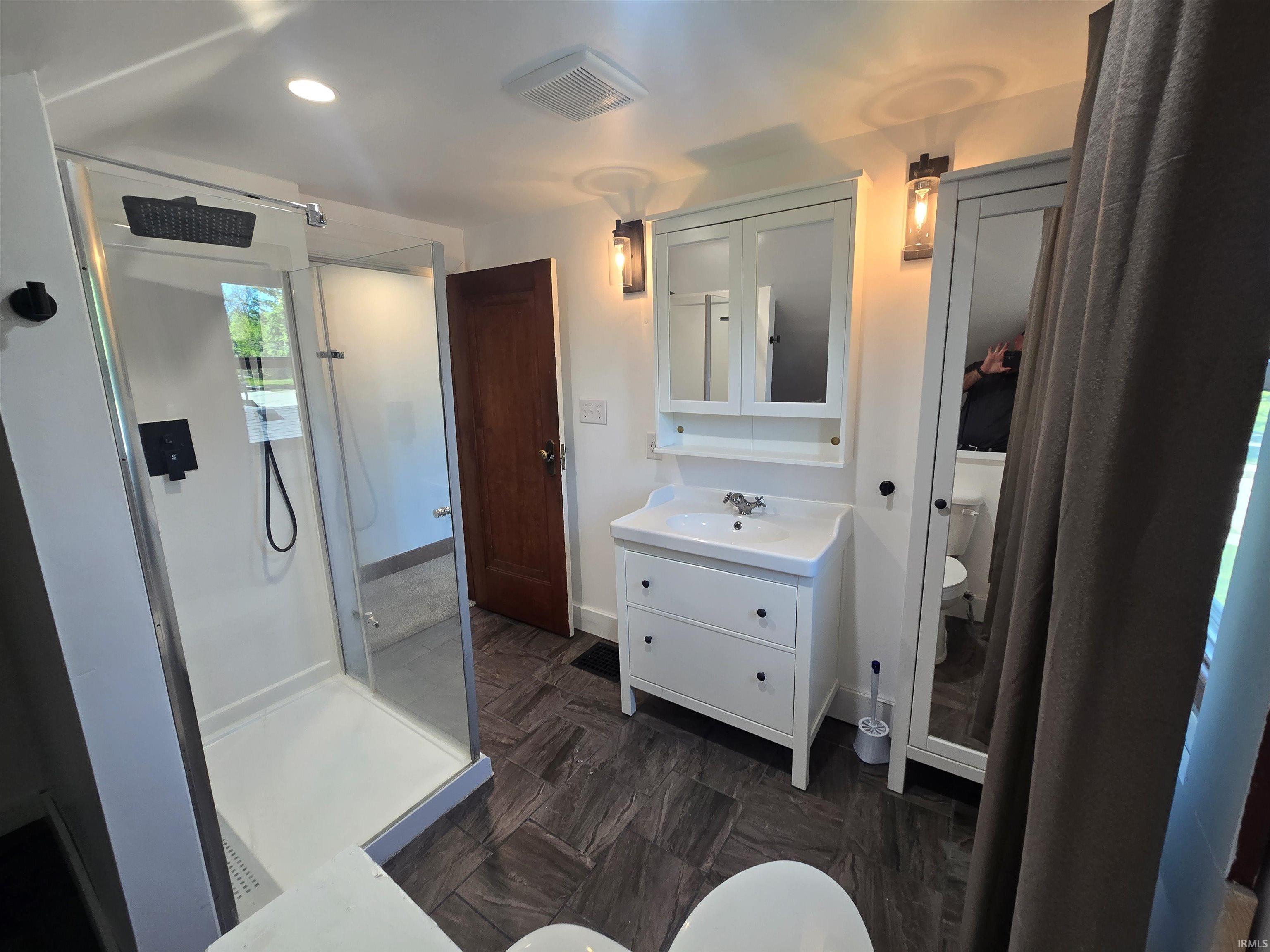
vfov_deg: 89.9
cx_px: 635
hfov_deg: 106.2
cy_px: 476
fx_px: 477
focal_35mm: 13
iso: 125
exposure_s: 1/60
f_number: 2.2
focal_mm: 2.2
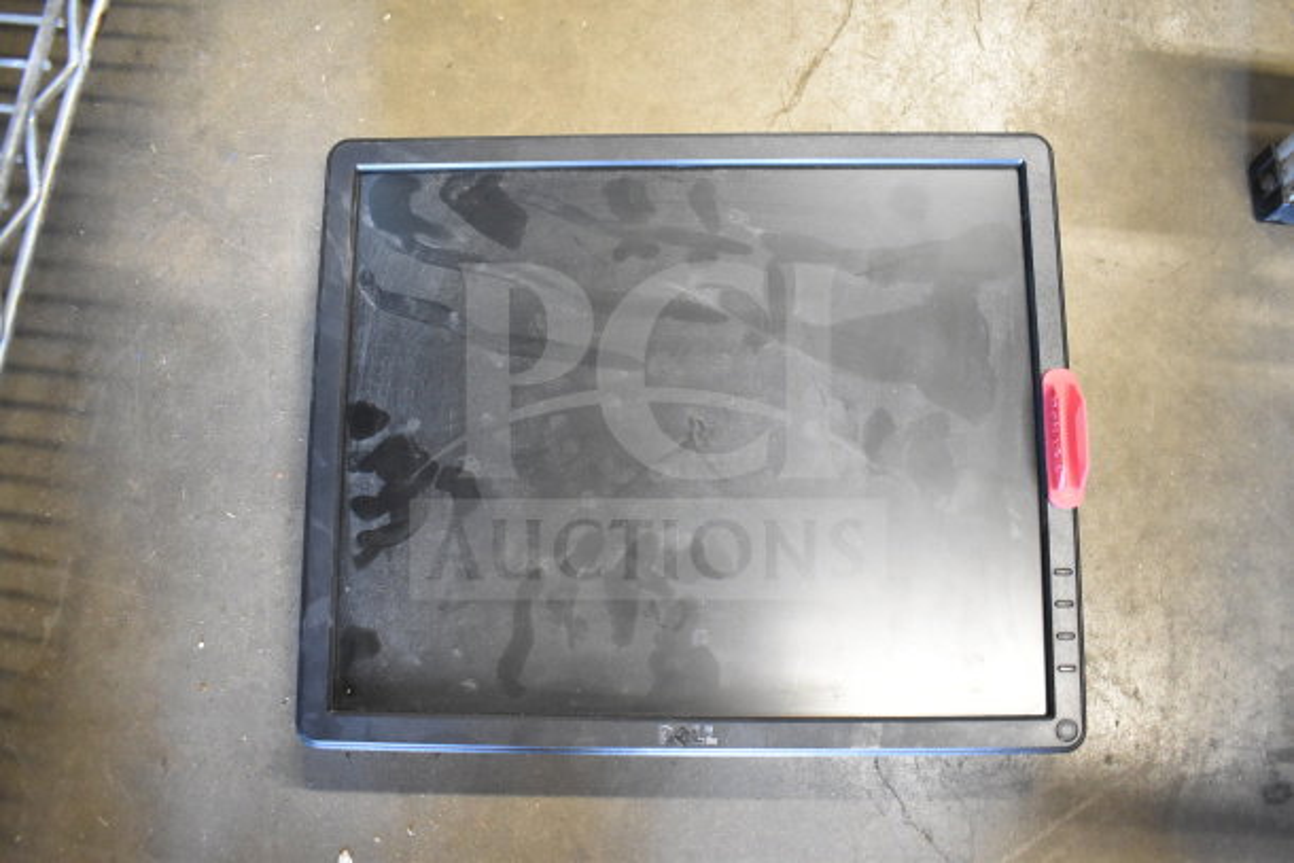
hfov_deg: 67.4
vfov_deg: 48.0
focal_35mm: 27
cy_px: 432
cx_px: 647
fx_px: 971
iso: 3600
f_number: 3.5
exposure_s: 1/30
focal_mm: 18
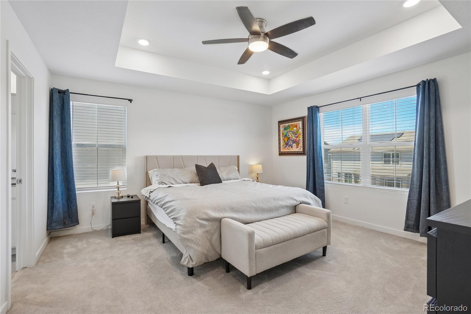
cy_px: 157
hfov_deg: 100.4
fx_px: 196
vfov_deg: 77.3
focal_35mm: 15
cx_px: 236
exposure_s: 1/50
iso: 400
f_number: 8
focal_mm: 10
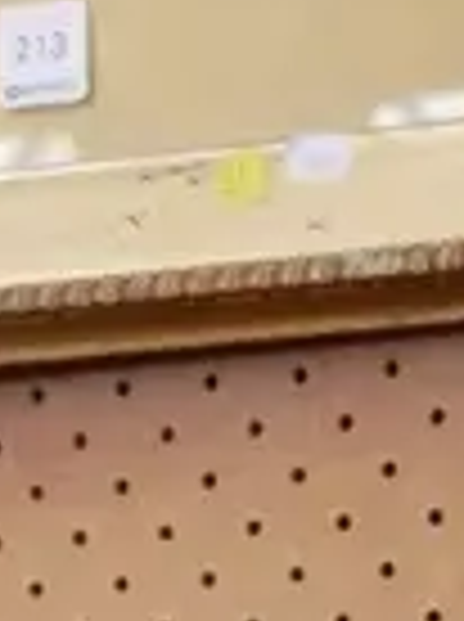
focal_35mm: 223
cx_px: -18
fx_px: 3998
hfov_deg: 6.6
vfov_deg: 7.7
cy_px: 1872
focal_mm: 15
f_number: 4
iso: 3200
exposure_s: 1/60
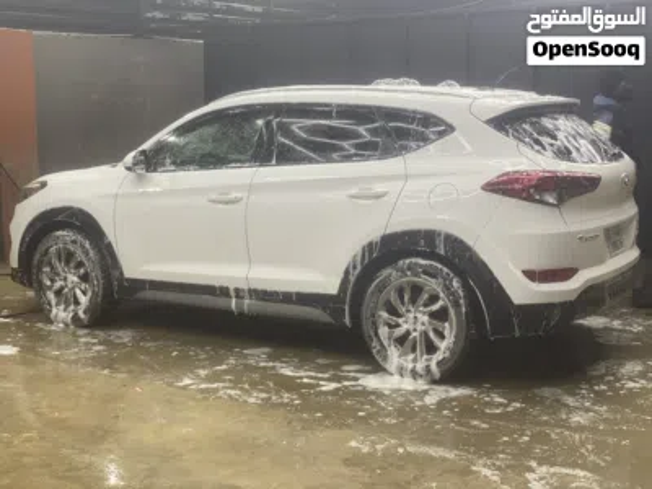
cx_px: 326
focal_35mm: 52
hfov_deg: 36.8
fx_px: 979
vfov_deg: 28.0
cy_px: 244
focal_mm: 6
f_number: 2
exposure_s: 1/100
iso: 100
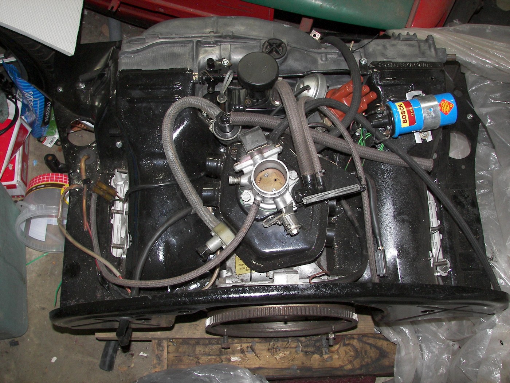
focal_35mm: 36
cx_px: 255
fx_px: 530
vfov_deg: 39.7
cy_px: 192
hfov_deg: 51.4
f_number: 2.8
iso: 100
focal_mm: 6
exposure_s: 1/30
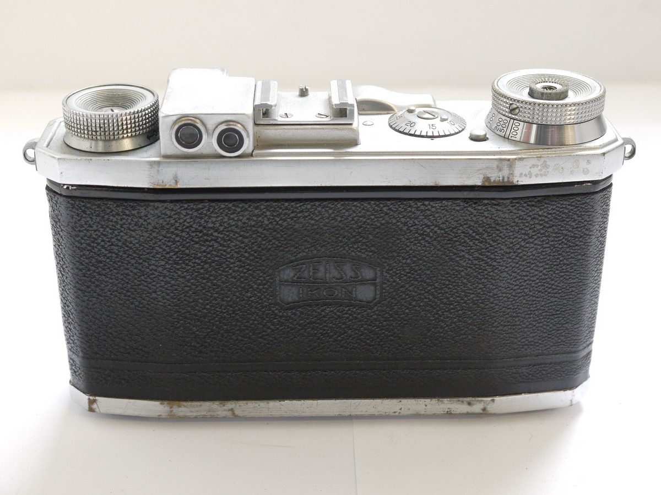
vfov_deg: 23.7
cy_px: 248
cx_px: 330
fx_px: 1184
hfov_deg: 31.2
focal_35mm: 62
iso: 400
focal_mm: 31
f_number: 10
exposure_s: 1/8
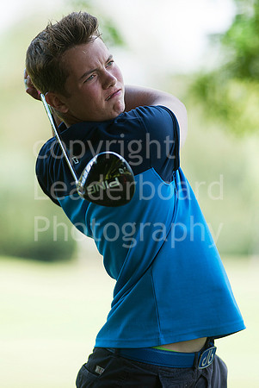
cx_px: 130
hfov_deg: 4.6
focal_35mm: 300
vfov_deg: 6.9
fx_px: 3230
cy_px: 194
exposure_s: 1/1000
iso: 320
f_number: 2.8
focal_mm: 300
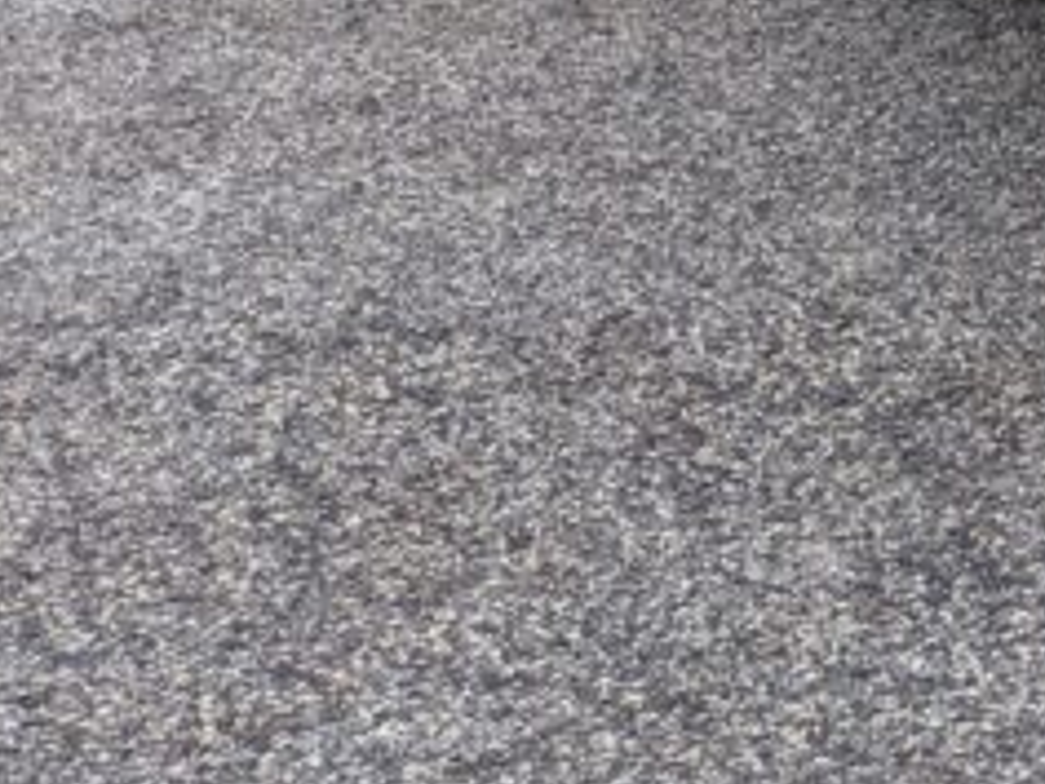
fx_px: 3140
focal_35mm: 104
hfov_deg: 14.9
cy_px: -252
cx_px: 2174
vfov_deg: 13.7
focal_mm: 4.53
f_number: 1.7
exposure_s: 1/134
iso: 25
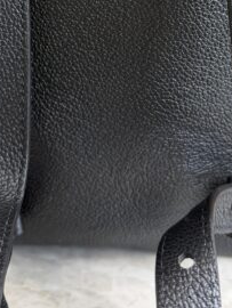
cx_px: 109
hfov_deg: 20.8
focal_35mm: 71
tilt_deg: -8.9
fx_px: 633
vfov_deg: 24.9
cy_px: -56
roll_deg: -0.9
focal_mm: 6.76
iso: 160
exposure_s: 1/60
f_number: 1.78
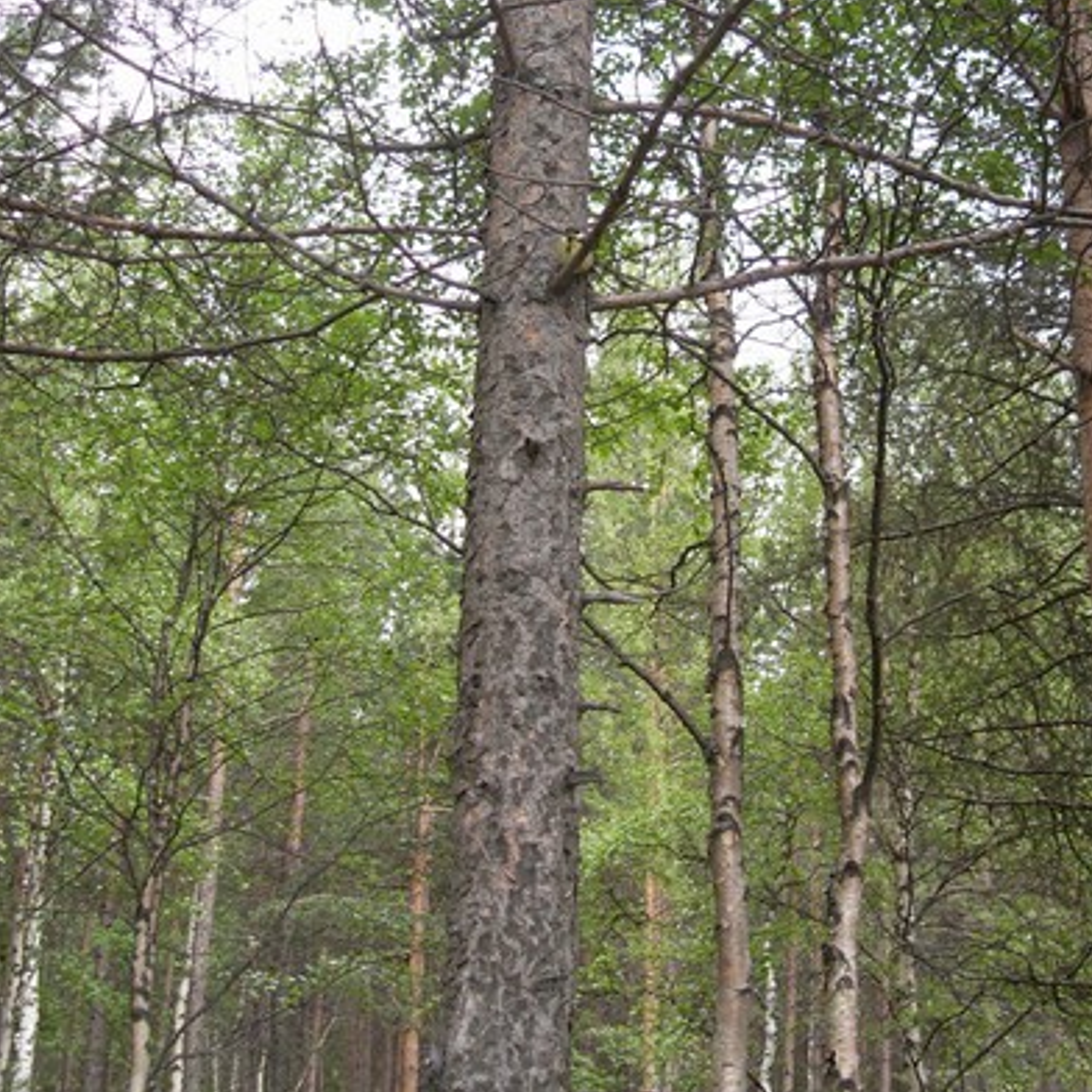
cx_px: 618
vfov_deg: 34.0
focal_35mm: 50
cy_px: 596
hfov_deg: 34.0
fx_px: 1785
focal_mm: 6.3
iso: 80
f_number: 2.8
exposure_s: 1/125
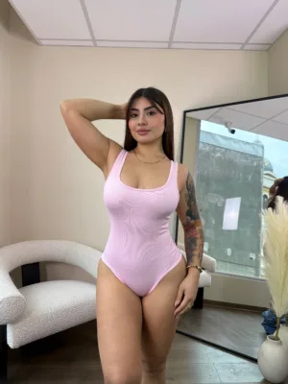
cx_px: 144
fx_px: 266
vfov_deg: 71.6
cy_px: 192
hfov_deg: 56.8
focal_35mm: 24
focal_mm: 6.76
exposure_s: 1/272
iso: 100
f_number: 1.78
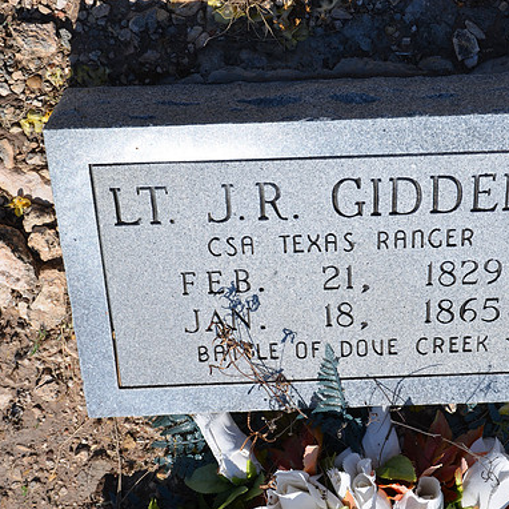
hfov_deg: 25.4
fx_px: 1125
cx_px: 316
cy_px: 254
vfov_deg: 25.5
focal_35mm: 68
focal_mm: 35
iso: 100
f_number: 9
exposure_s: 1/320
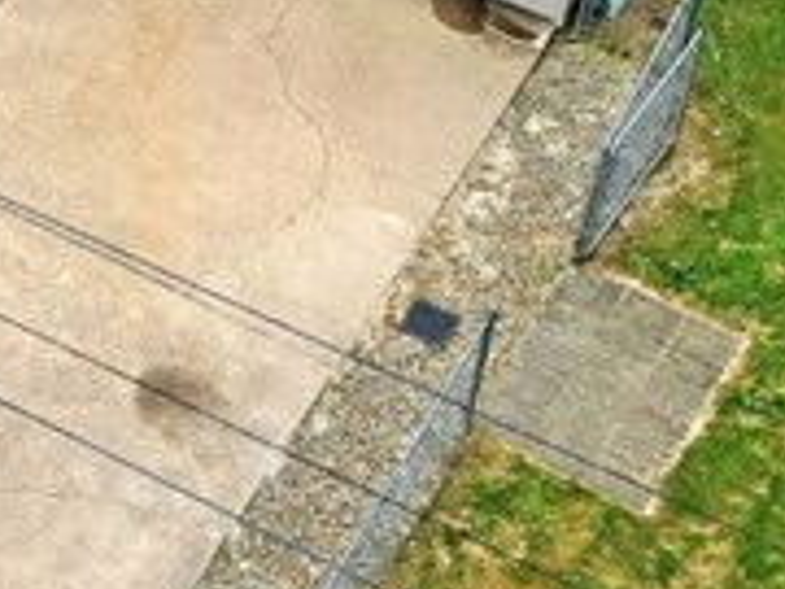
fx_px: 3674
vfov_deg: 8.7
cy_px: -528
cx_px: -611
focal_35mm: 162
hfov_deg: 11.4
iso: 100
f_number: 5
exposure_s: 1/320
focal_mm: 10.26
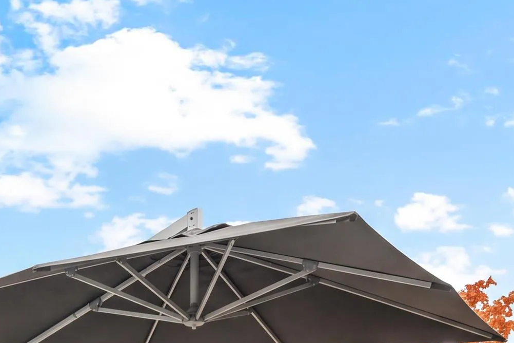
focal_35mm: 46
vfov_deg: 25.0
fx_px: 657
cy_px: 456
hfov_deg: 38.9
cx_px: 25
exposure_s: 1/8
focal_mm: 10
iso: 400
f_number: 7.1
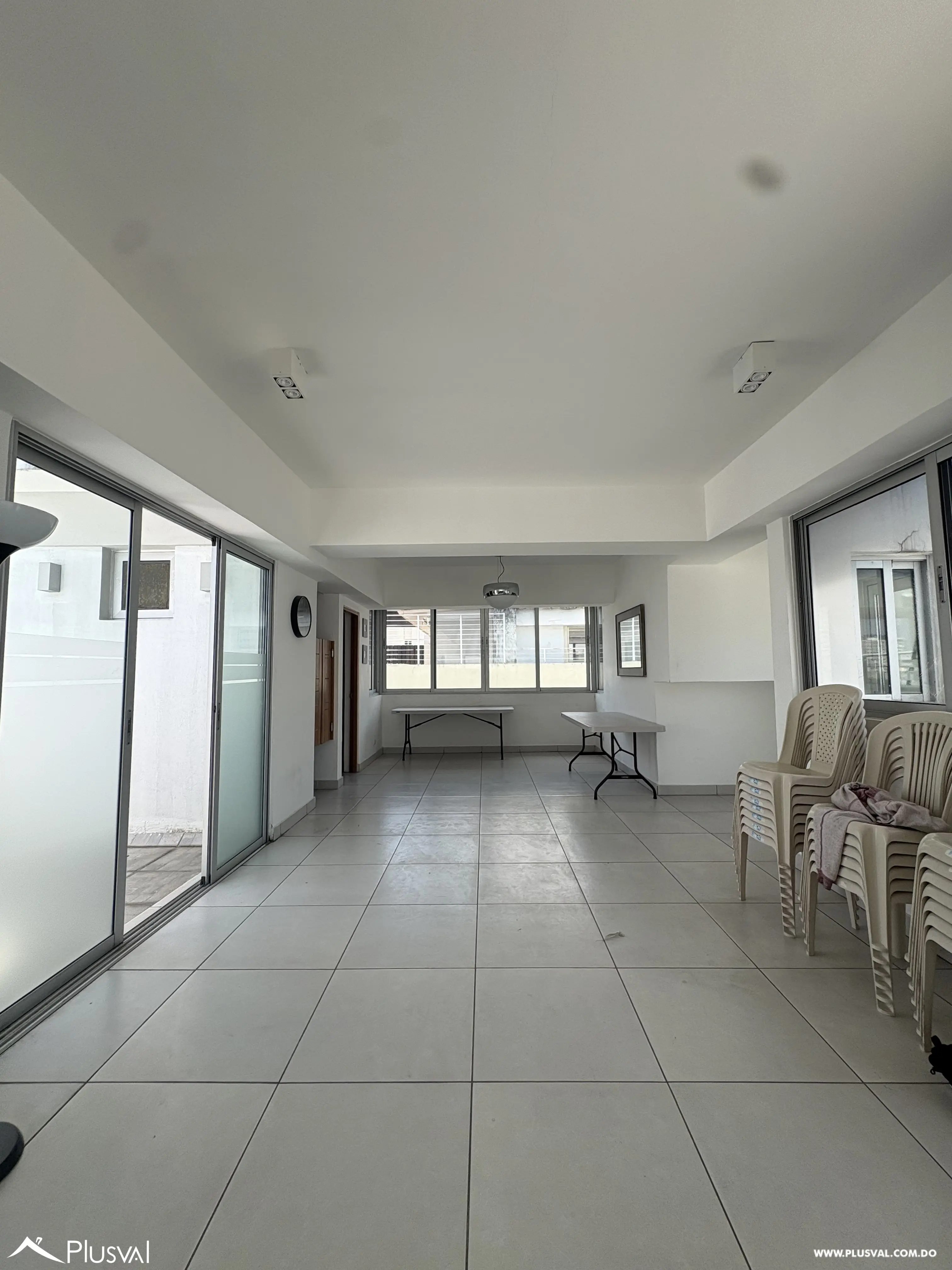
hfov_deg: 85.7
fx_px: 513
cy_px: 635
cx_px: 476
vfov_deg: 102.1
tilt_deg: +5.6
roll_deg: +0.4
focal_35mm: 14
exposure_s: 1/552
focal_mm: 2.22
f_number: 2.2
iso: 40
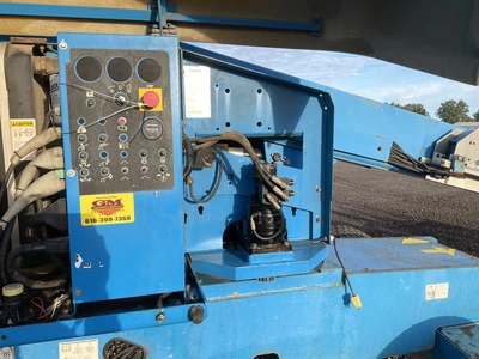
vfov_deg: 48.2
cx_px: 240
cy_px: 180
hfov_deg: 61.7
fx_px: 401
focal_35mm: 29
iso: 25
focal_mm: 3
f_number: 1.8
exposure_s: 1/666
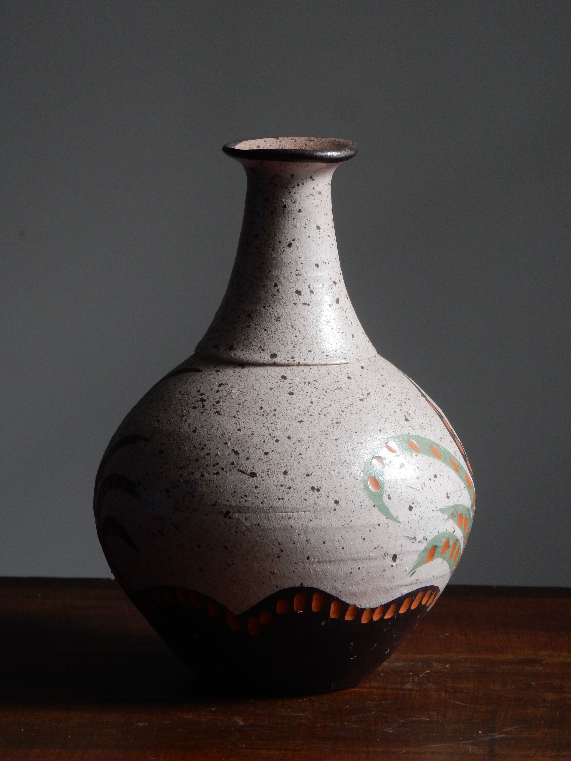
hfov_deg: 9.1
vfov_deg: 12.0
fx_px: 3607
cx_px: 286
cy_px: 380
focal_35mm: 164
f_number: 6
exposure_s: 1/30
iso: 250
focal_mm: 29.2
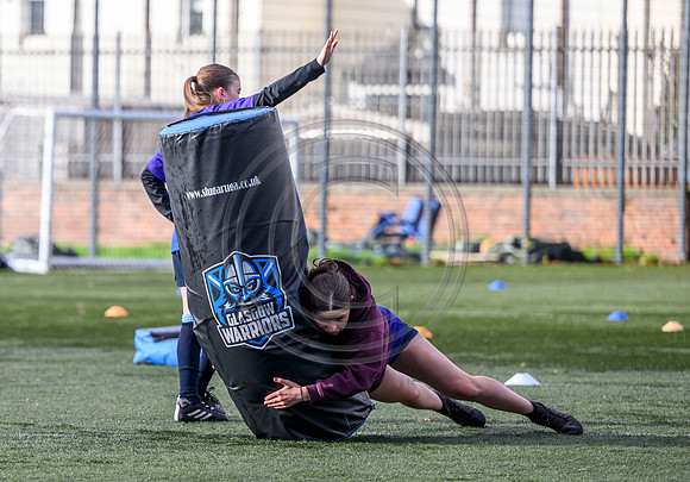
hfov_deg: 7.9
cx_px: 71
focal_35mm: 256
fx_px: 4983
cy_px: 344
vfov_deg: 5.5
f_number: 3.5
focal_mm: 145
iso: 500
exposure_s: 1/1600
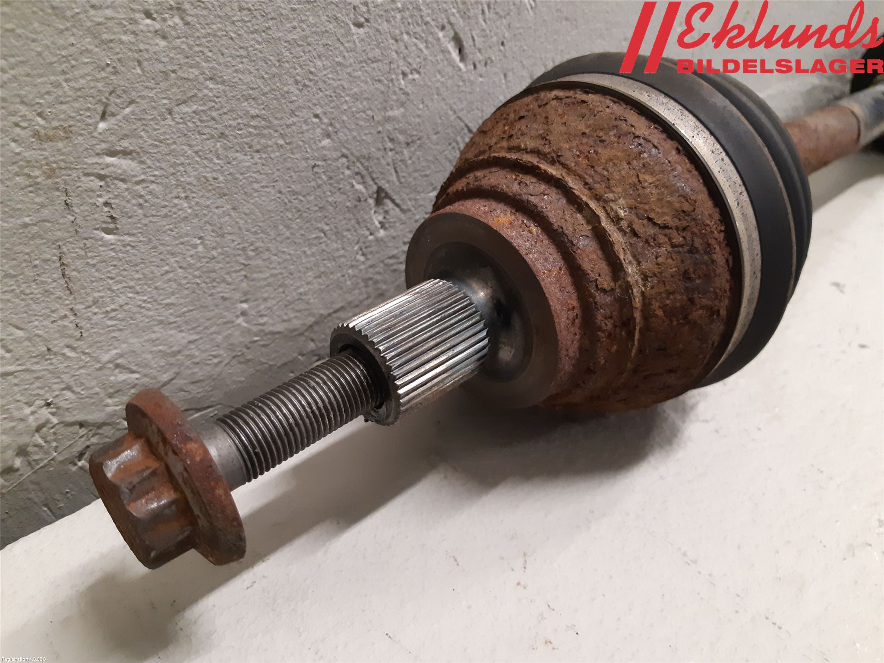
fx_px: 664
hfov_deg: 67.3
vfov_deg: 53.1
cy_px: 332
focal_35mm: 26
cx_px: 442
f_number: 1.7
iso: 320
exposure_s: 1/50
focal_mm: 3.93
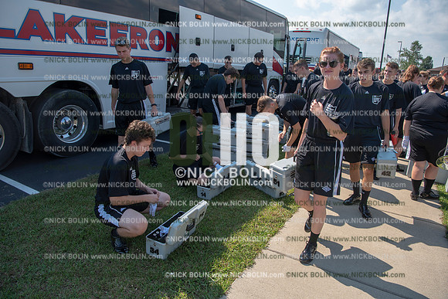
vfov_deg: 53.2
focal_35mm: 24
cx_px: 224
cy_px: 150
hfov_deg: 73.7
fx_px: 299
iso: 200
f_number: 5.6
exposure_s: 1/640
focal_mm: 24
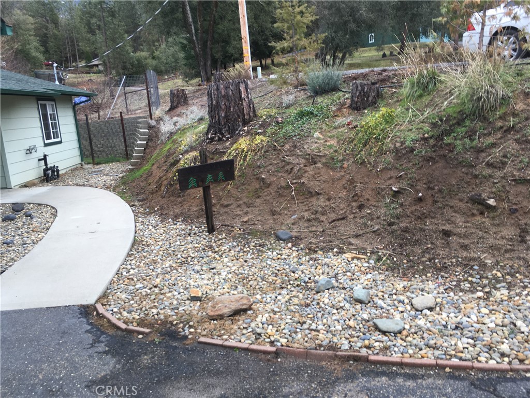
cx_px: 265
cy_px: 199
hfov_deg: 61.7
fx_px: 444
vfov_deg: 48.2
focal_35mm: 29
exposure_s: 1/138
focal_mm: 4.15
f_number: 2.2
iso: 25
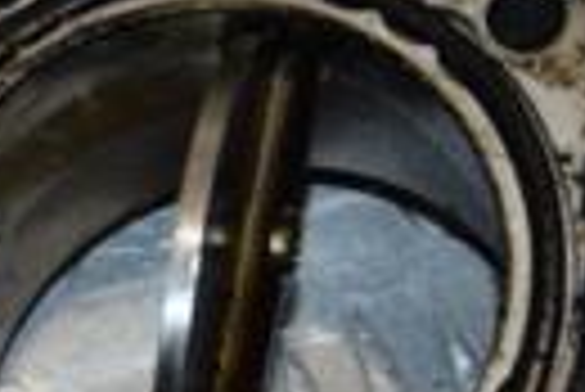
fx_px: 6995
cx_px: 126
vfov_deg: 3.2
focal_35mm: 430
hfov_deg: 4.8
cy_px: 189
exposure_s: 1/200
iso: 800
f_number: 6.3
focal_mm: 62
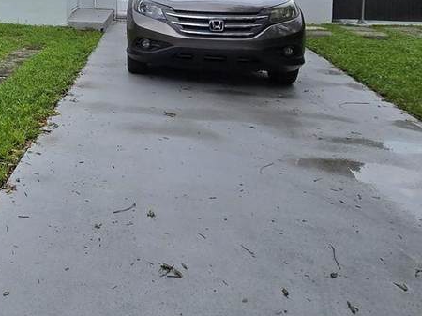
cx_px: -13
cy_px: -6
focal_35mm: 37
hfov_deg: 42.3
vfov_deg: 34.8
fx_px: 451
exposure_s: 1/2000
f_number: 2.2
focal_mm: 2.2
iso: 64
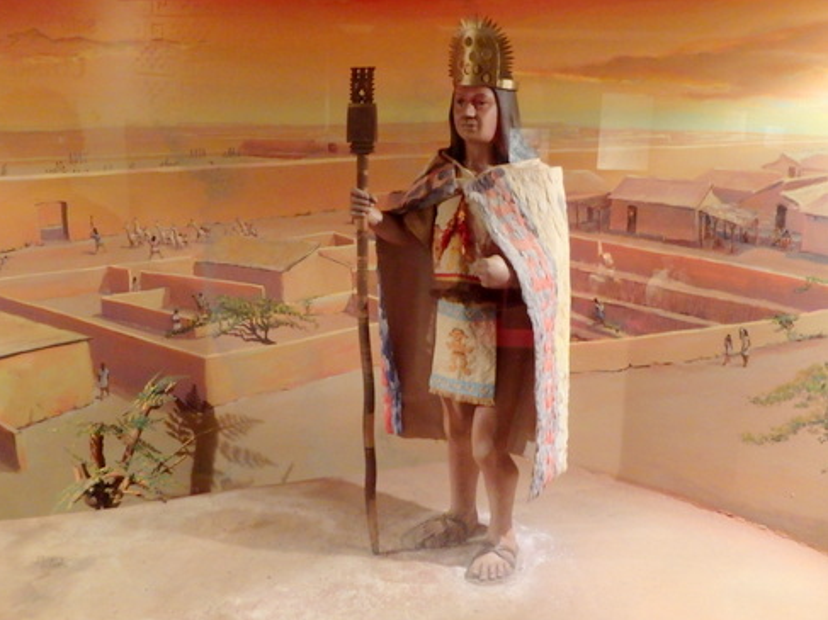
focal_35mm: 39
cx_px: 405
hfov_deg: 47.9
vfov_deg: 36.8
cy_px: 303
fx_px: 933
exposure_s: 1/10
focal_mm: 6.8
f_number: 4.6
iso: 800
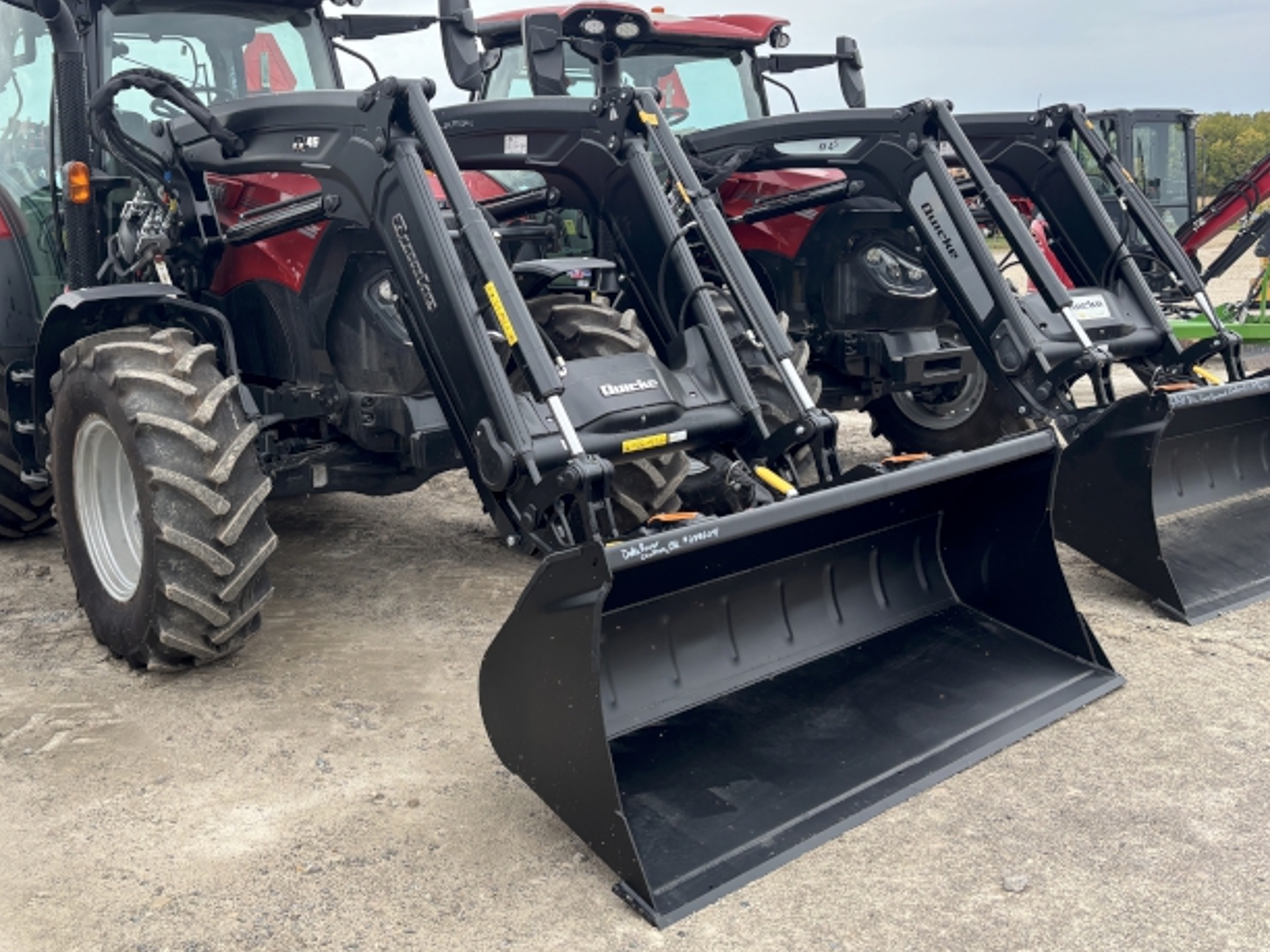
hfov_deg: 53.2
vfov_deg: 41.7
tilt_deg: -7.7
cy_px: 423
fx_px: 1247
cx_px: 450
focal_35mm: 34
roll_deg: +1.3
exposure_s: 1/831
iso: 50
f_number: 1.6
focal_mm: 5.96
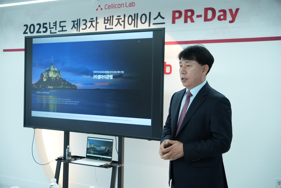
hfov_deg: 40.8
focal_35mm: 48
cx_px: 140
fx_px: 378
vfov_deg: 27.8
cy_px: 94
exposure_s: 1/100
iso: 400
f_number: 2.8
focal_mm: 32.3
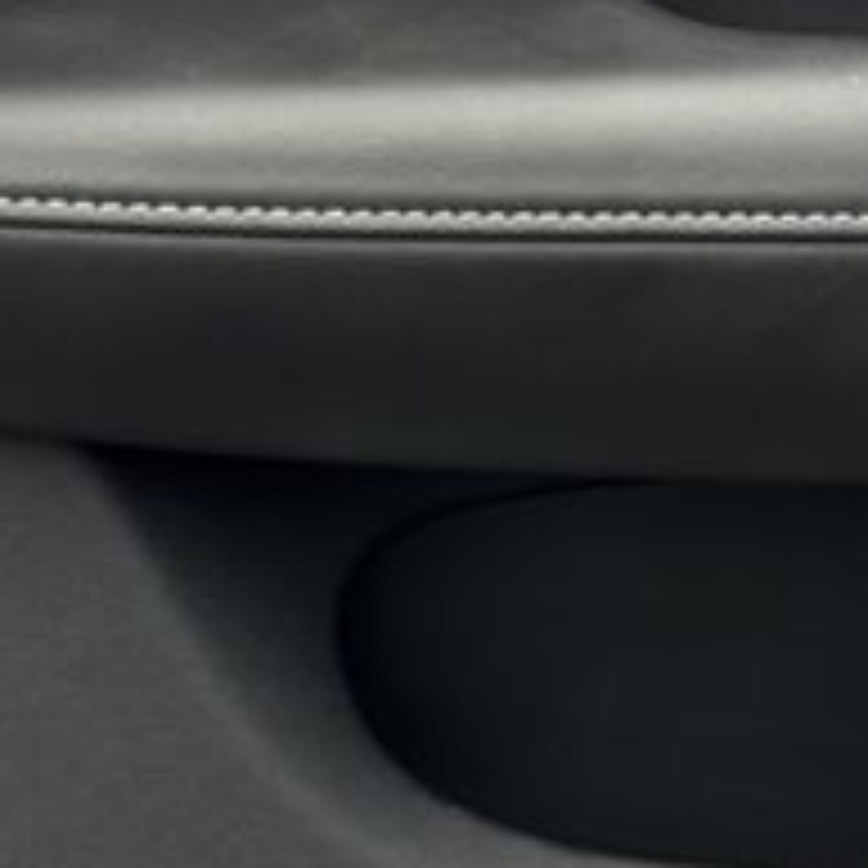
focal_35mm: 230
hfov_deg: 7.5
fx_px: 6525
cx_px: 1291
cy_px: 274
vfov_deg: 7.6
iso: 64
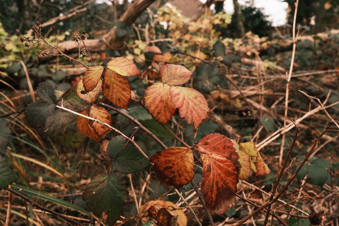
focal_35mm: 44
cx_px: 170
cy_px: 113
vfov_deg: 30.5
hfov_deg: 44.5
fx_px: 414
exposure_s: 1/100
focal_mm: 29.2
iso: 1250
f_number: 8
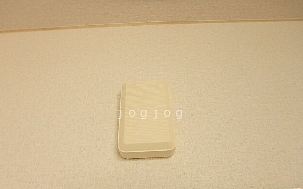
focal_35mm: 23
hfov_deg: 77.2
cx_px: 151
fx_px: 190
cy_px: 113
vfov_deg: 52.6
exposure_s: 1/30
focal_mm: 3.7
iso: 320
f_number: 3.5
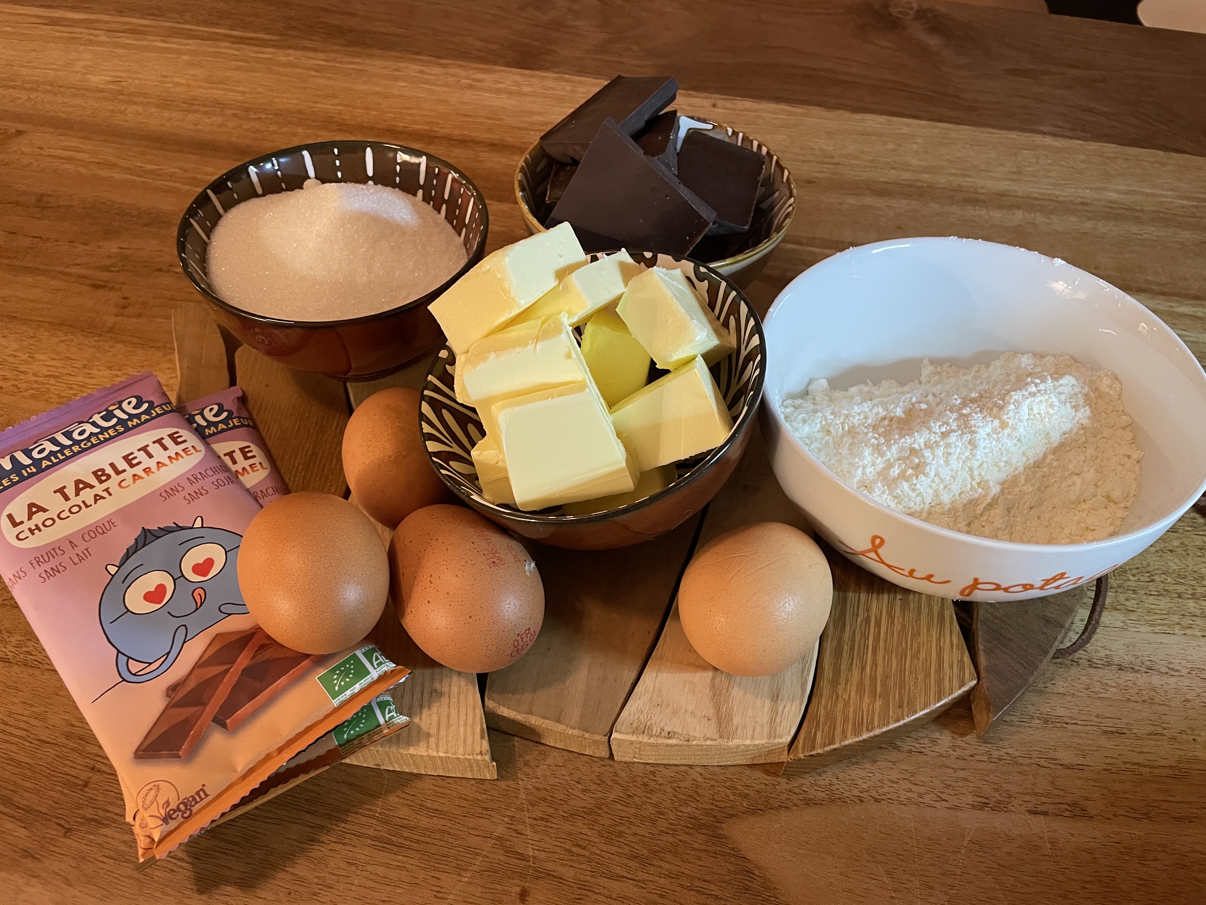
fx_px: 906
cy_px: 452
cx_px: 603
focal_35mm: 26
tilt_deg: -49.1
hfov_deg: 67.3
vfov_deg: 53.1
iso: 400
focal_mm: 4.2
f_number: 1.6
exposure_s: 1/50
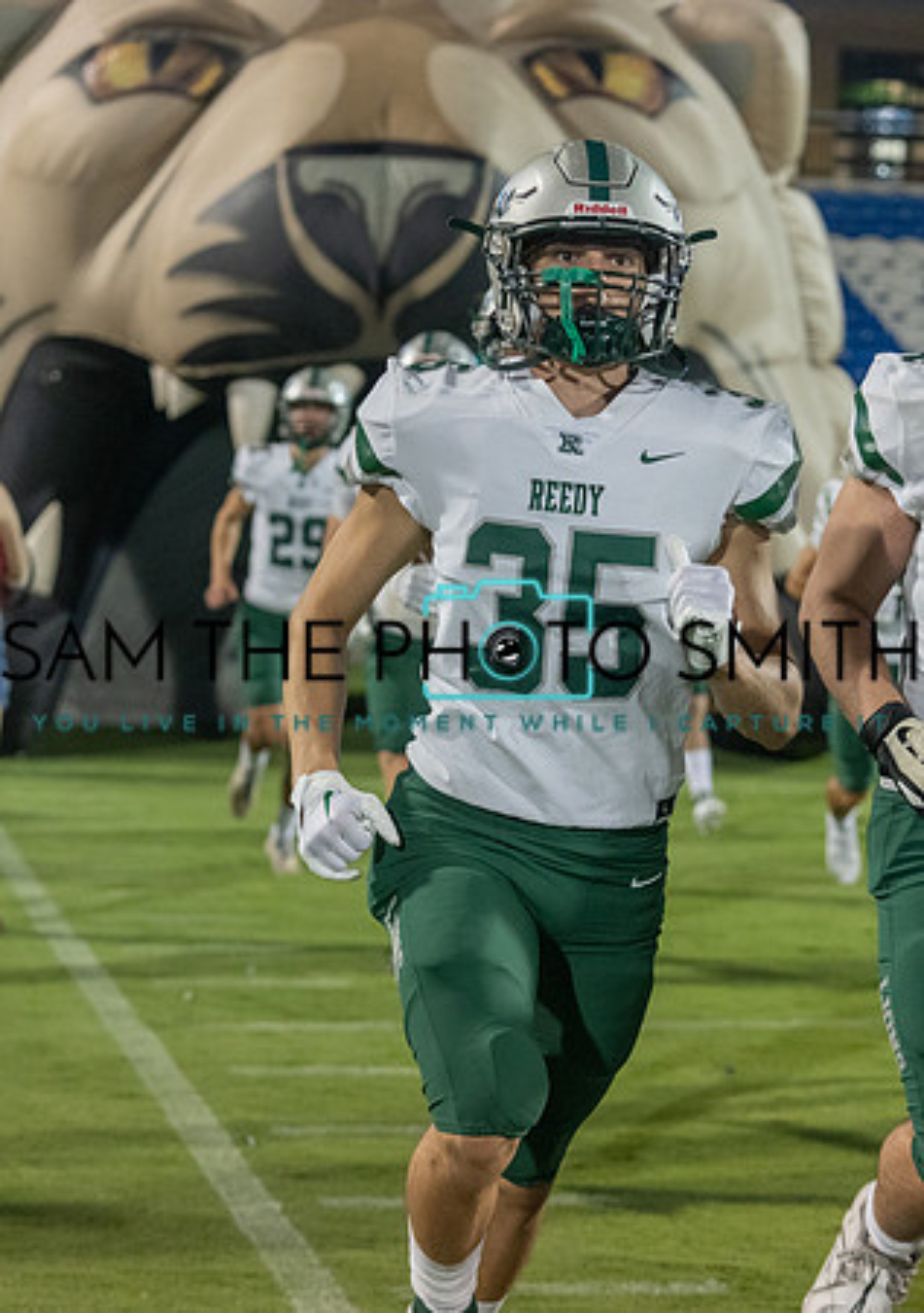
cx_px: 565
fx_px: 3944
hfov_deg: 13.4
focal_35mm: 106
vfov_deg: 18.9
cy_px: 647
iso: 4000
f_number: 3.5
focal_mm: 70
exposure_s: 1/1000
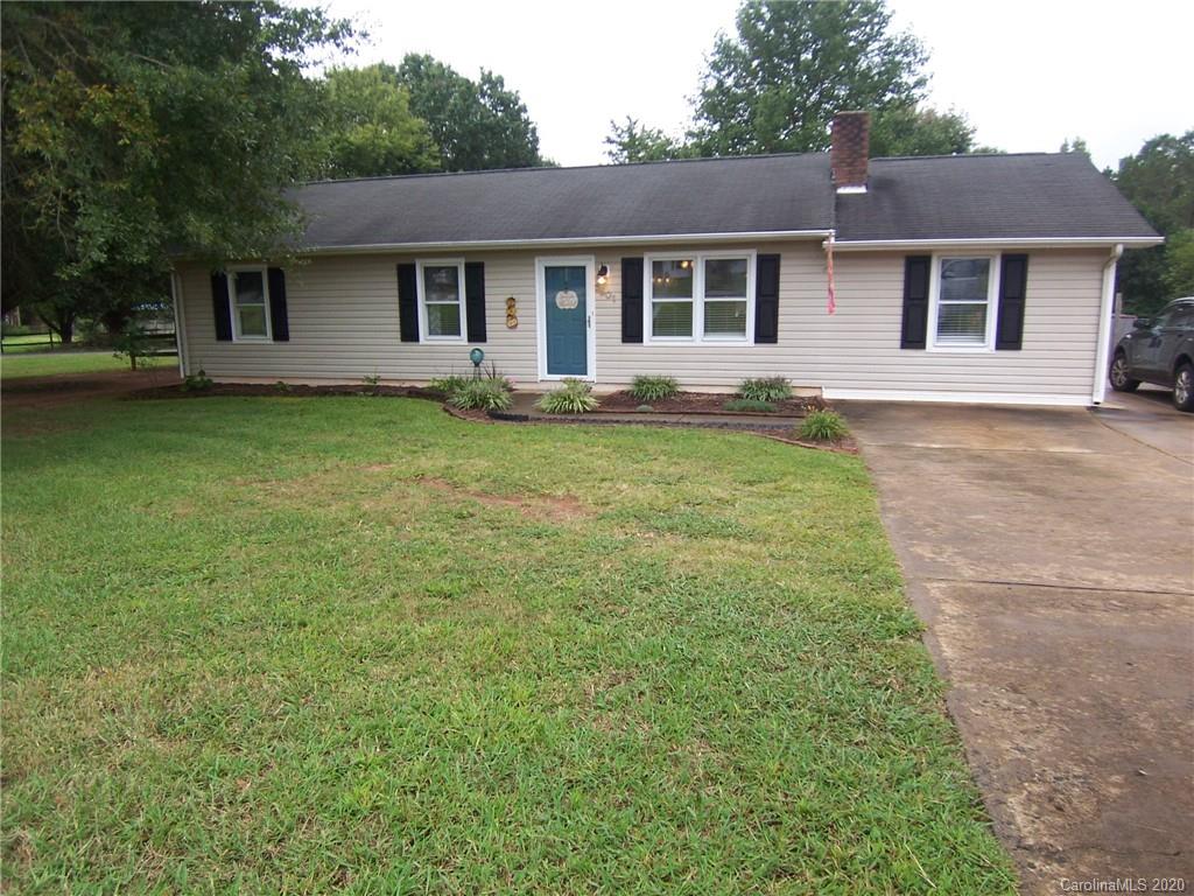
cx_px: 597
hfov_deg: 73.9
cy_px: 448
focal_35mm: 23
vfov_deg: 58.9
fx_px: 793
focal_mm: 3.8
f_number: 2.8
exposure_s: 1/125
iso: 64
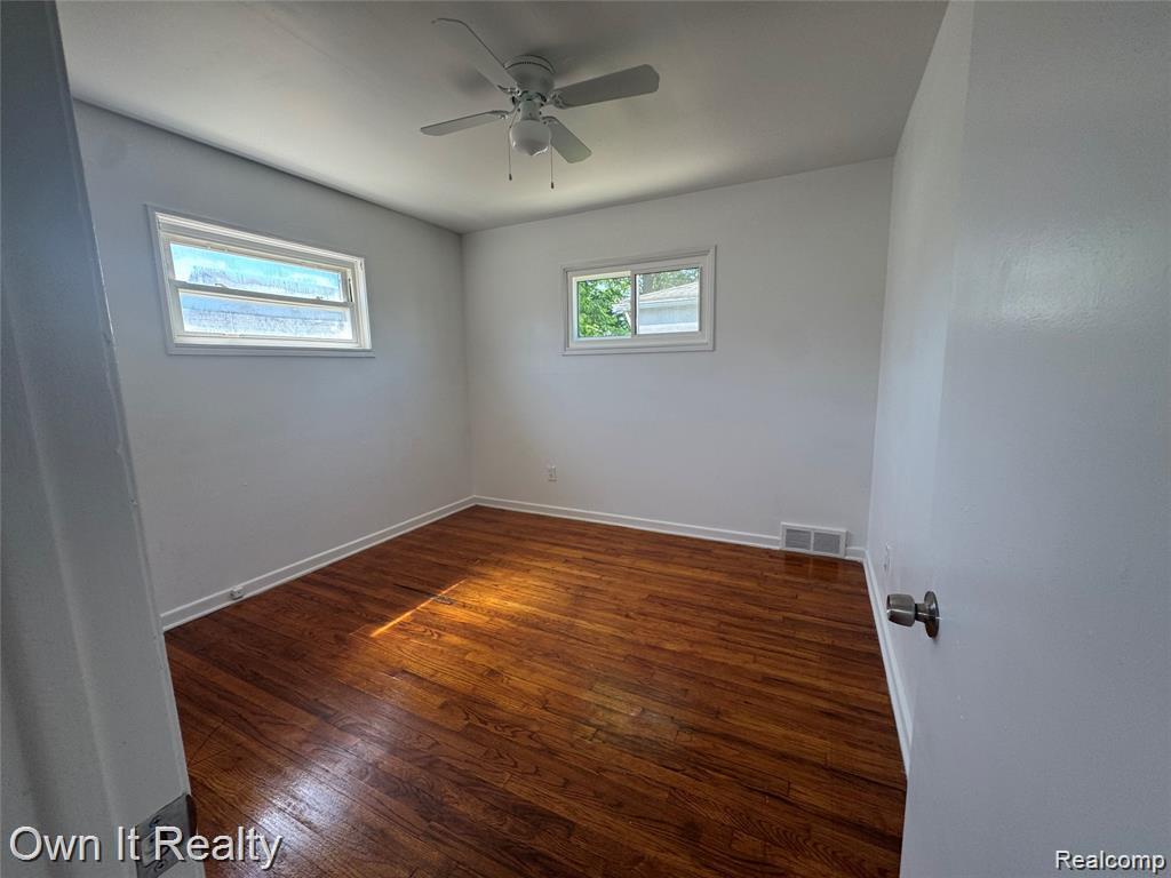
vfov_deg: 85.7
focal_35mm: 14
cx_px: 586
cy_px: 439
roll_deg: +1.0
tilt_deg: -9.1
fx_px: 474
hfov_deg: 102.1
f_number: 2.2
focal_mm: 2.22
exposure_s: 1/99
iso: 80
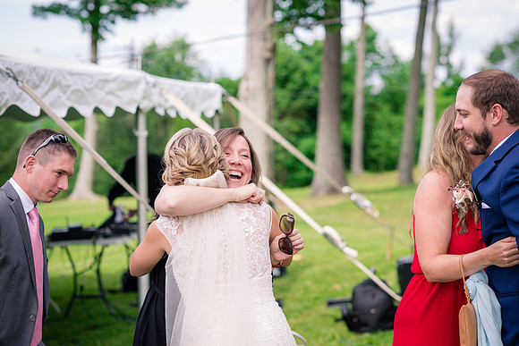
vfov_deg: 16.1
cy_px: 173
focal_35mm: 85
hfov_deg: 23.9
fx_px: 1226
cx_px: 260
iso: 500
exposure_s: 1/2000
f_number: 3.2
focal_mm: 85
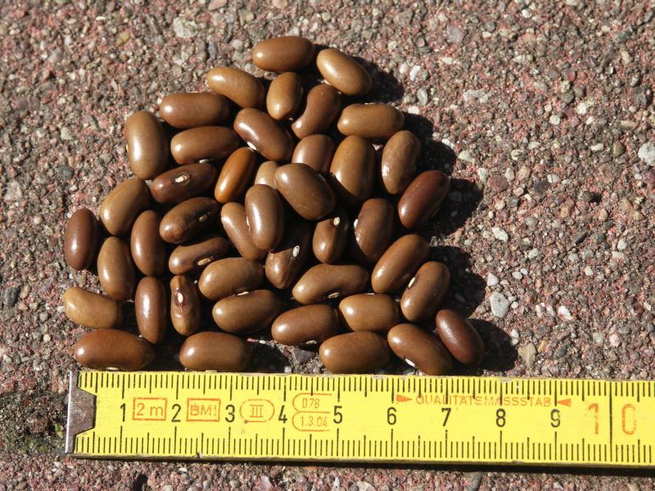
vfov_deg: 7.4
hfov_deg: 9.9
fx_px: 3784
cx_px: 328
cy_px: 246
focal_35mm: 200
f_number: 4.5
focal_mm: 50.8
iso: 64
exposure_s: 1/320
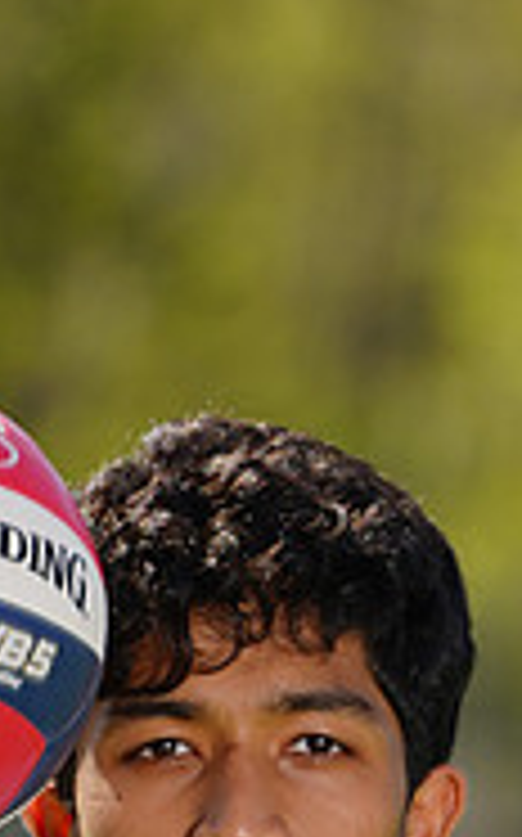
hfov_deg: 1.3
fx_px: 23071
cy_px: 1076
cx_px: 281
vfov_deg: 2.1
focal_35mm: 1012
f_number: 7.1
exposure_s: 1/200
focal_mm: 318
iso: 64
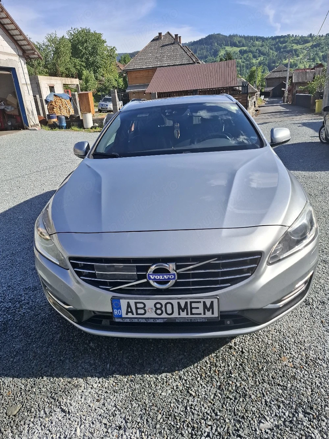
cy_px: 220
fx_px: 291
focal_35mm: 23
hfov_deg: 58.9
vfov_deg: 73.9
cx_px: 164
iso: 50
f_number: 1.8
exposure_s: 1/2000
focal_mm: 5.54
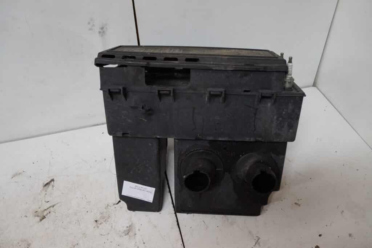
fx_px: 279
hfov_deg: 67.4
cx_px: 186
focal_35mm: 27
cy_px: 124
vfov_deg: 47.9
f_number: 5
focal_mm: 18
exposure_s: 1/60
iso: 2500
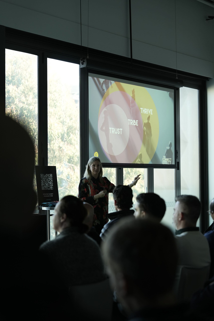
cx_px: 107
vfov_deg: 28.8
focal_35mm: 70
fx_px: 624
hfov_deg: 19.5
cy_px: 160
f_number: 2.8
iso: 640
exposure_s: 1/100
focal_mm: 70
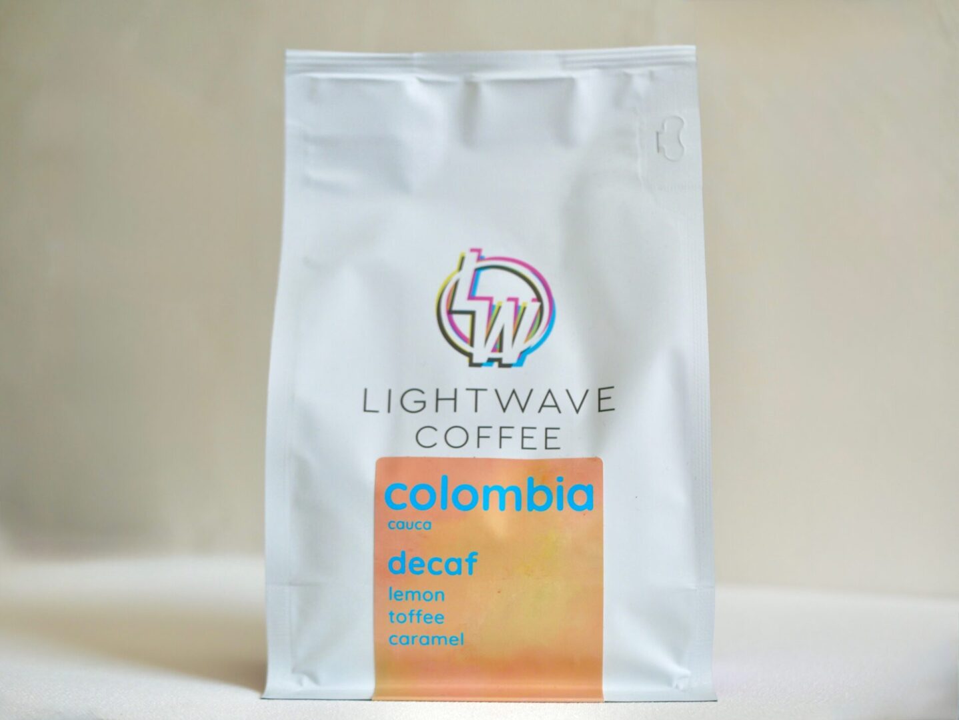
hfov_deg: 38.2
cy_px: 360
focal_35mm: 50
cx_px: 480
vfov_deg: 29.1
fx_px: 1386
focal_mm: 25
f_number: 2.5
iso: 200
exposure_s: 1/200
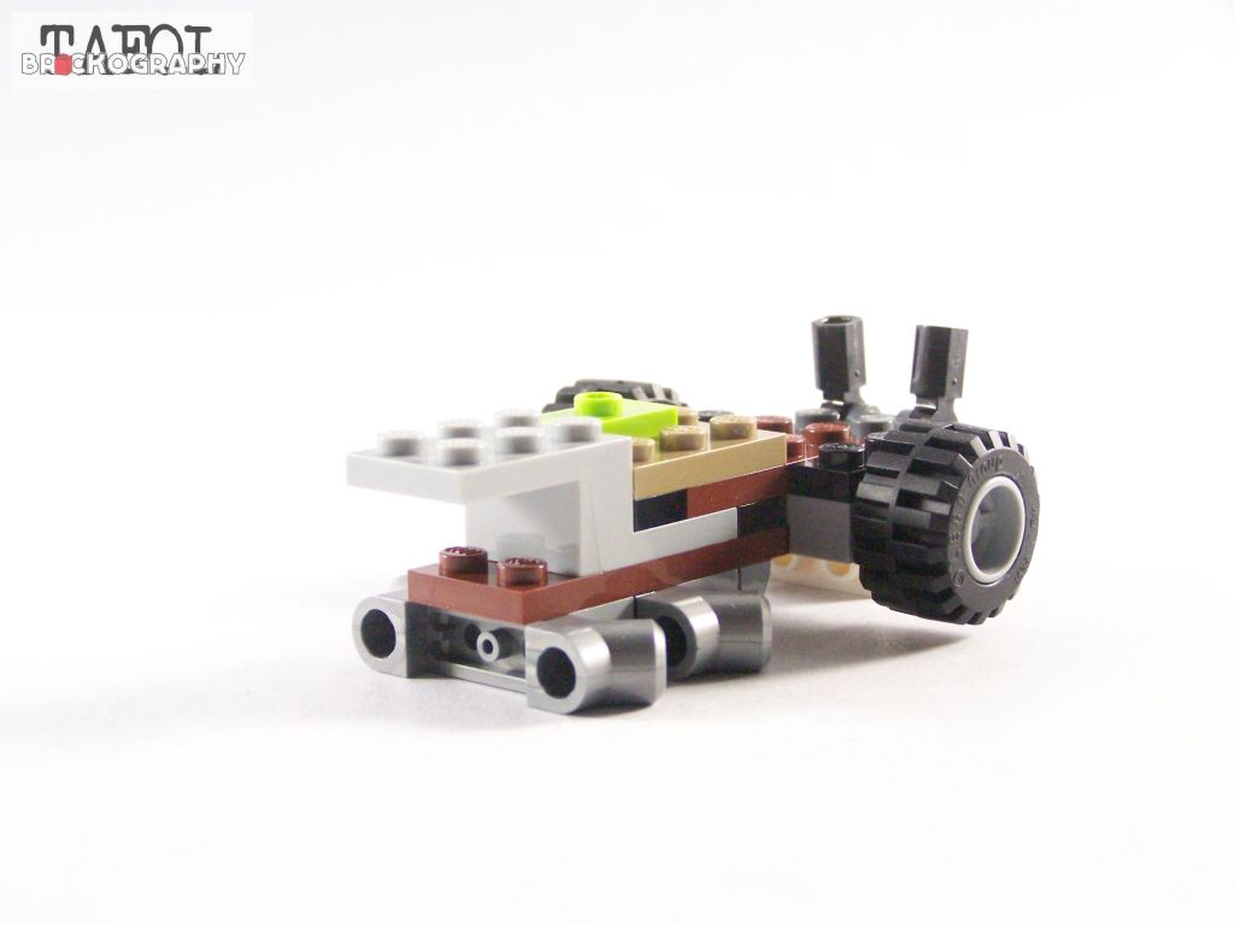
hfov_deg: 23.8
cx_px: 617
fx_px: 2923
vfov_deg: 18.0
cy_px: 463
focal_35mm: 82
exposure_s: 1/60
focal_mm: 13.7
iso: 400
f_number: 3.2
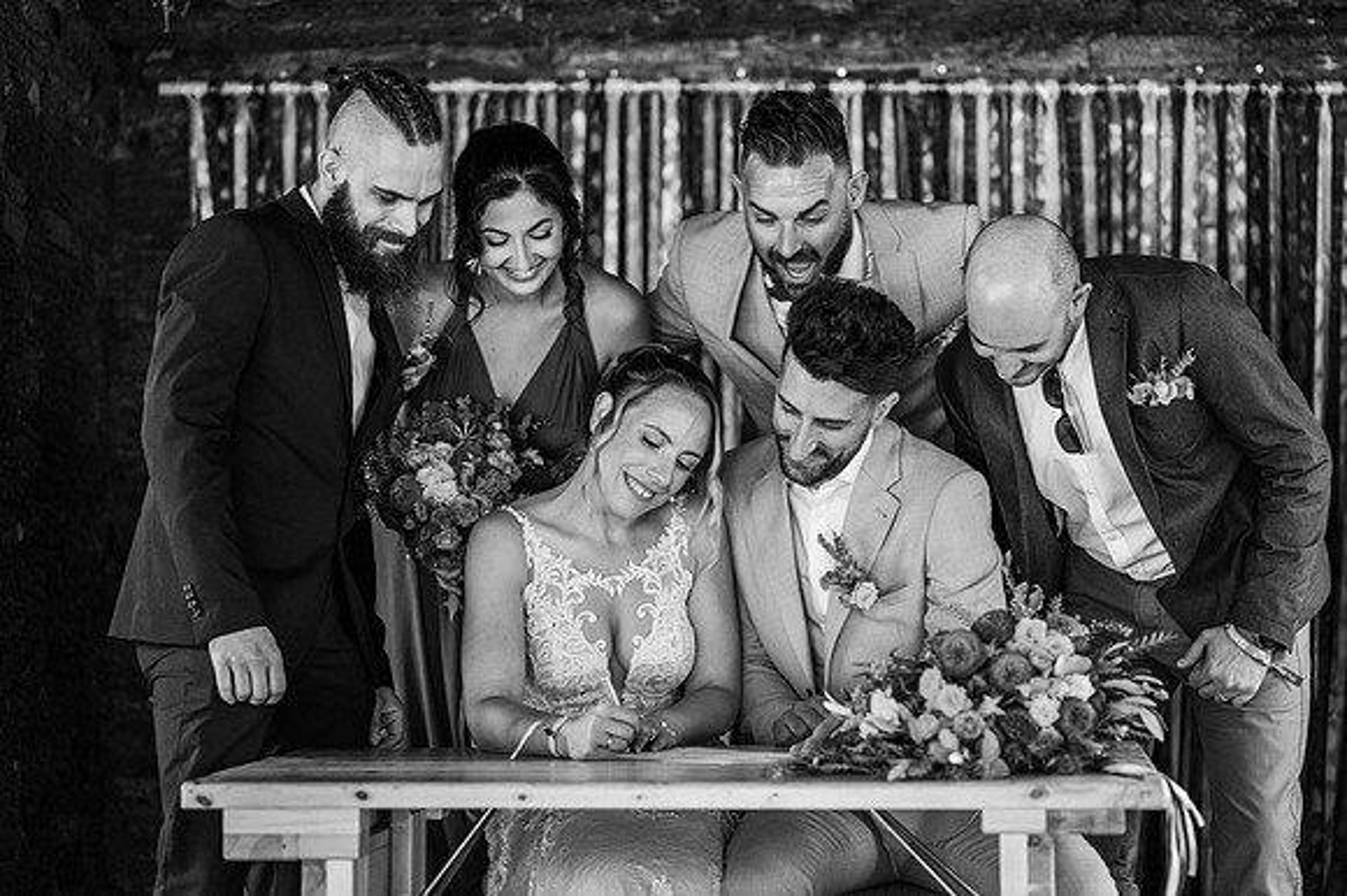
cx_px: 674
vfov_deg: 16.1
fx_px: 3178
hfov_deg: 23.9
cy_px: 448
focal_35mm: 85
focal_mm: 85
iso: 2000
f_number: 2.2
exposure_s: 1/200
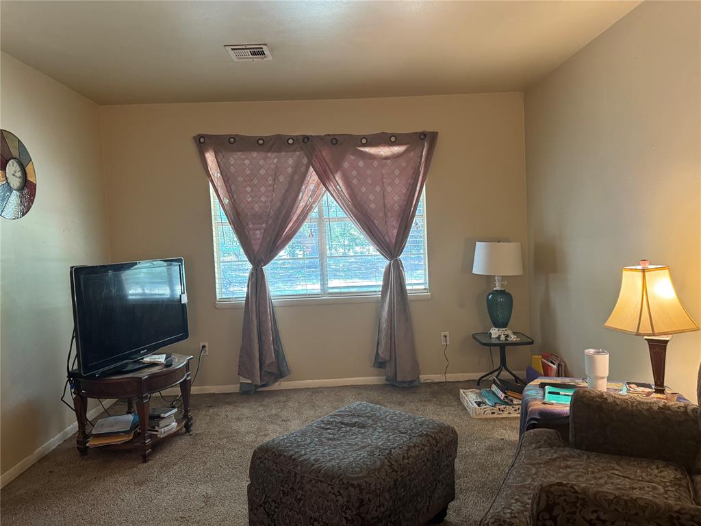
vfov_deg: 56.8
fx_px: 486
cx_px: 350
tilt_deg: -1.5
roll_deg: +3.3
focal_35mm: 24
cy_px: 263
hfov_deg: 71.6
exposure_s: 1/60
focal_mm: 6.76
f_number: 1.78
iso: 640
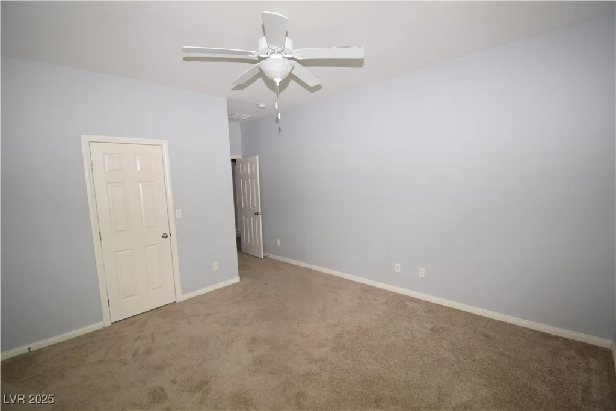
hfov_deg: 100.4
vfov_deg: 77.3
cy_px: 206
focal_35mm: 15
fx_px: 257
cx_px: 308
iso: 400
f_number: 4.5
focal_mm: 10
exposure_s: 1/30
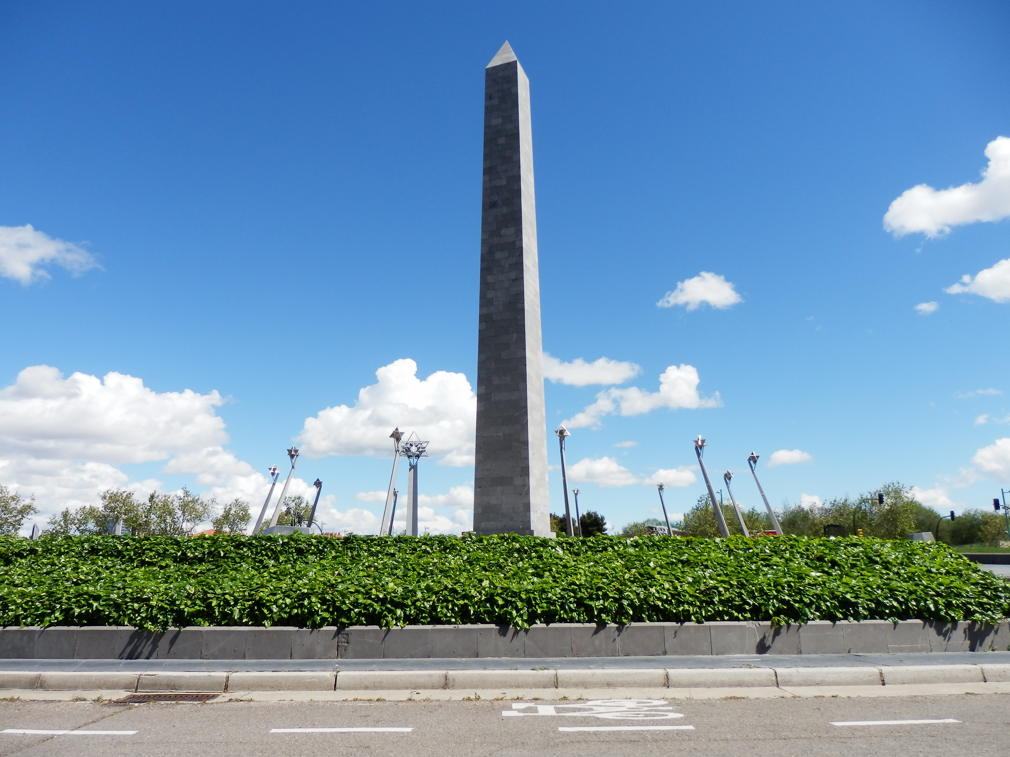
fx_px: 729
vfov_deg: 54.9
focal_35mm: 25
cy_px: 378
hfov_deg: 69.4
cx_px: 505
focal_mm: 4.5
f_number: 3
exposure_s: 1/1600
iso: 80
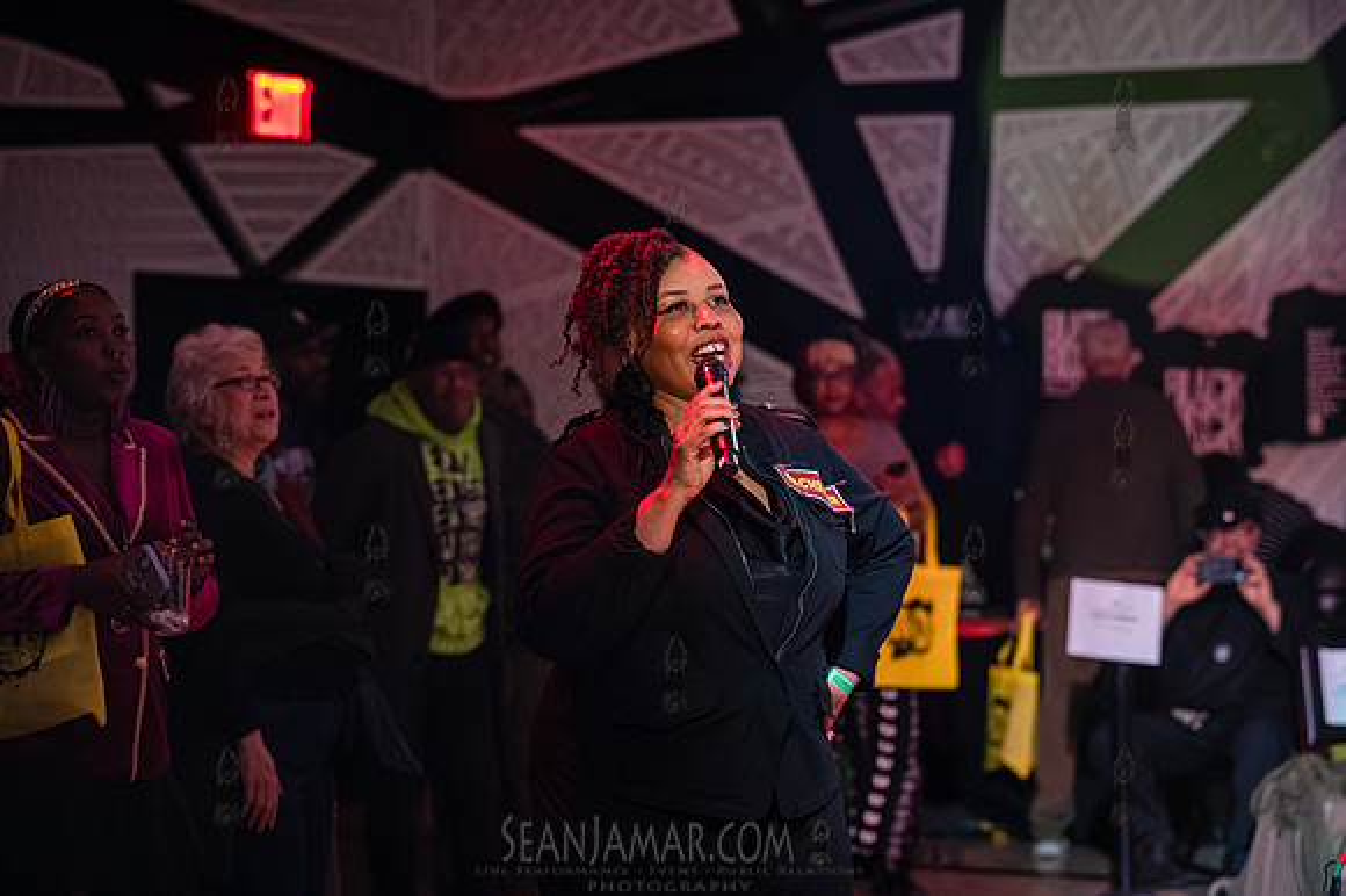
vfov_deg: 16.4
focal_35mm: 83
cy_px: 448
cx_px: 673
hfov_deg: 24.5
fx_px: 3101
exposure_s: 1/160
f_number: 3.2
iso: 10000
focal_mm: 83
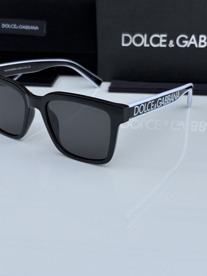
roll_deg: -0.2
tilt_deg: -24.2
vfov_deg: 36.8
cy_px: 138
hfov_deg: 28.0
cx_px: 104
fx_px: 415
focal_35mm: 52
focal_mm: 5.96
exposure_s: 1/701
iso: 50
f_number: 1.6
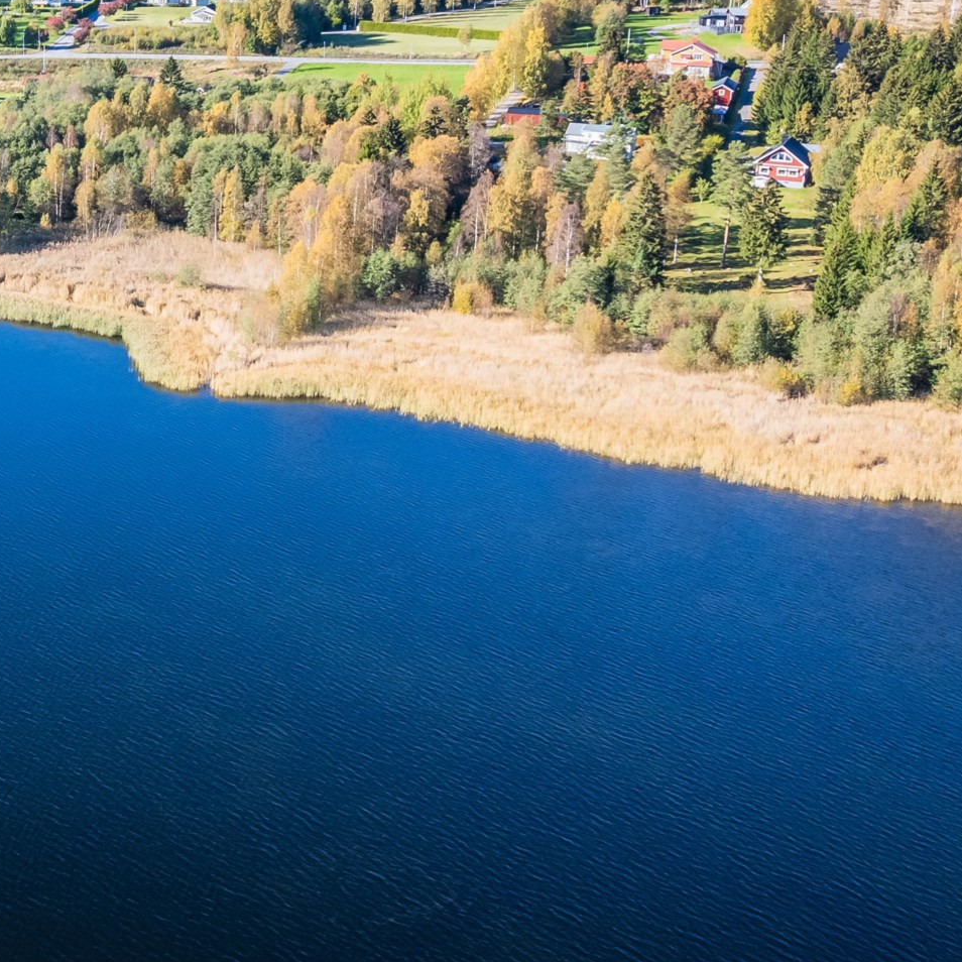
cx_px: -13
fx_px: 1541
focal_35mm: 49
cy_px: 238
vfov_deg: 34.0
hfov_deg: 31.8
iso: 100
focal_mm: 8.38
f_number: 2.8
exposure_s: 1/1000
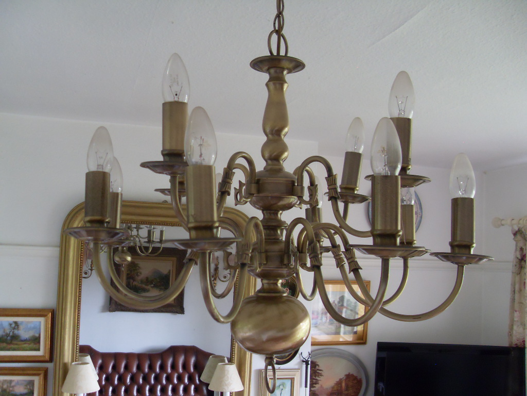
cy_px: 198
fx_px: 563
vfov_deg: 38.7
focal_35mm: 37
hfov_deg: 50.1
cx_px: 264
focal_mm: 6.3
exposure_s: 1/15
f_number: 2.8
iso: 200
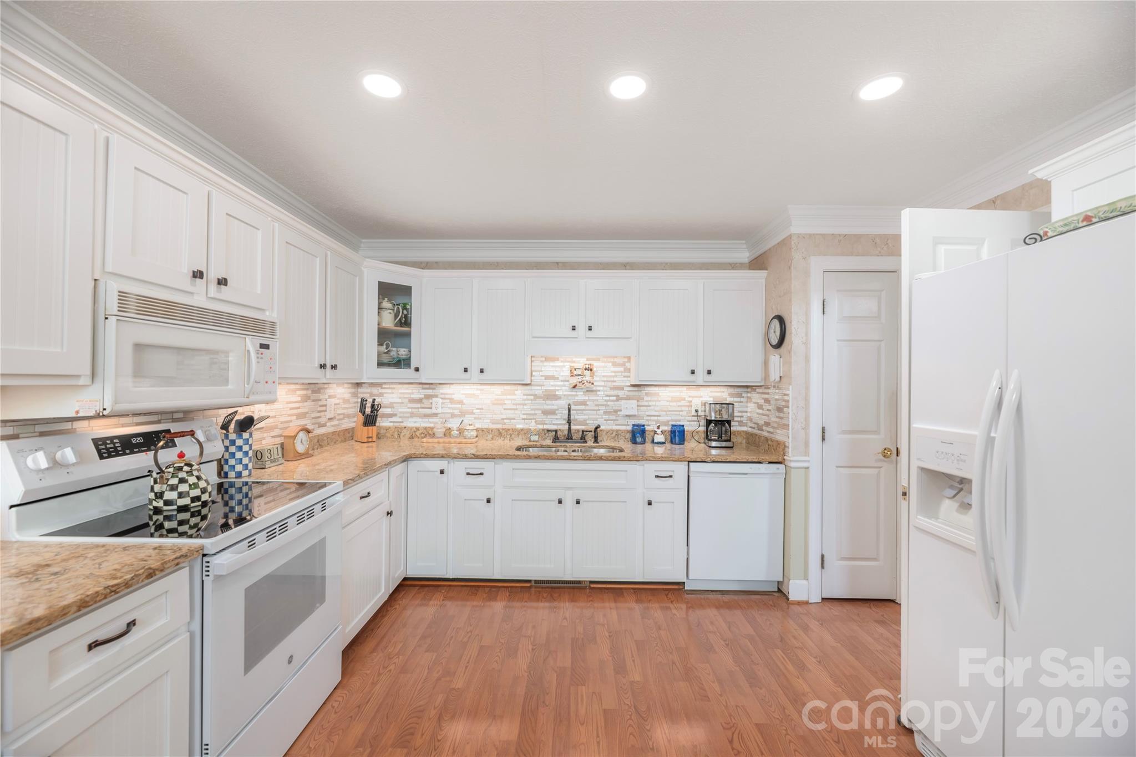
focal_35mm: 14
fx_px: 442
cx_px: 568
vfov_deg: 81.2
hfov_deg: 104.2
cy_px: 378
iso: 320
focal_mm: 14
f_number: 8
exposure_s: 1/160
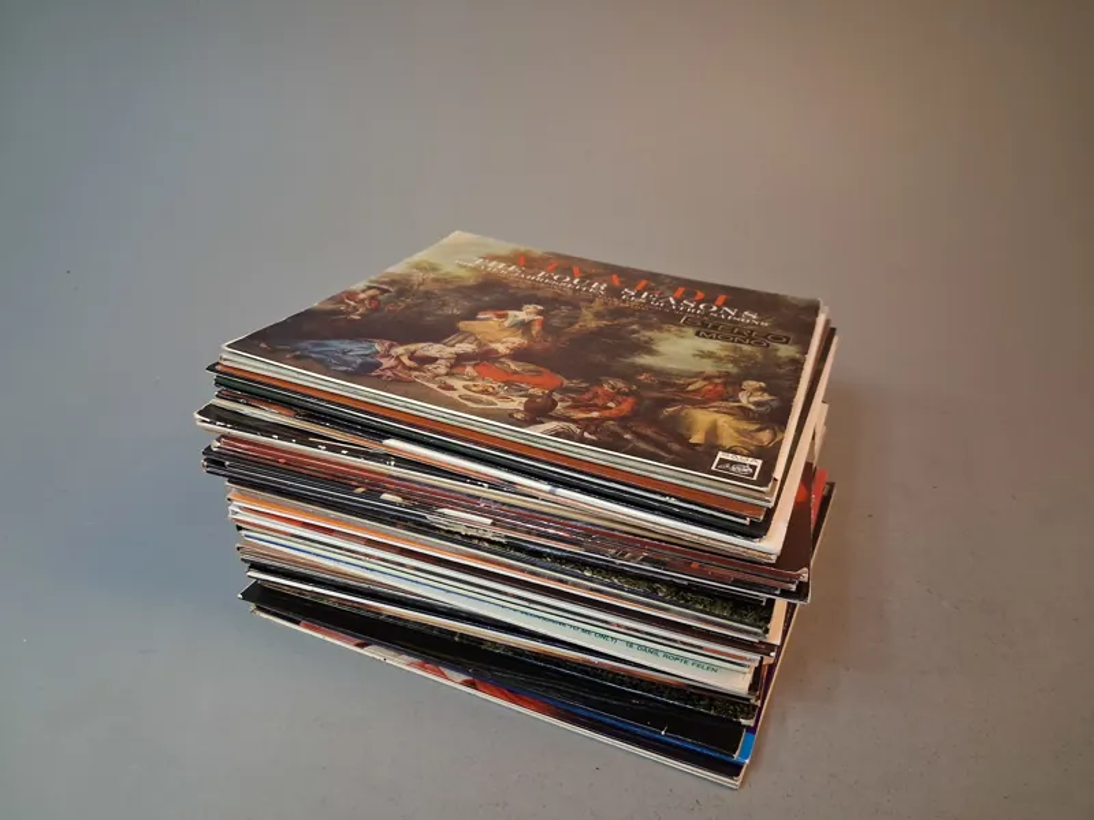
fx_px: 853
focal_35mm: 27
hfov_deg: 65.3
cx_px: 547
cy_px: 410
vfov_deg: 51.4
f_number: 1.8
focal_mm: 4
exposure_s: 1/50
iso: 320
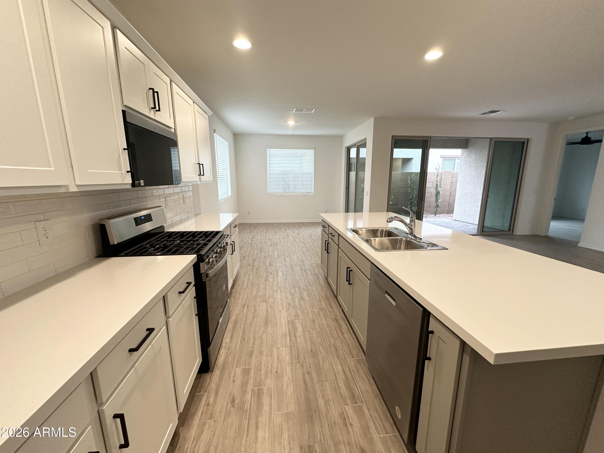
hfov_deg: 102.1
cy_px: 226
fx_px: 244
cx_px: 302
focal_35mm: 14
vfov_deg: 85.7
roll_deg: -0.1
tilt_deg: -11.0
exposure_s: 1/60
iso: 200
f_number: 2.2
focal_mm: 2.22
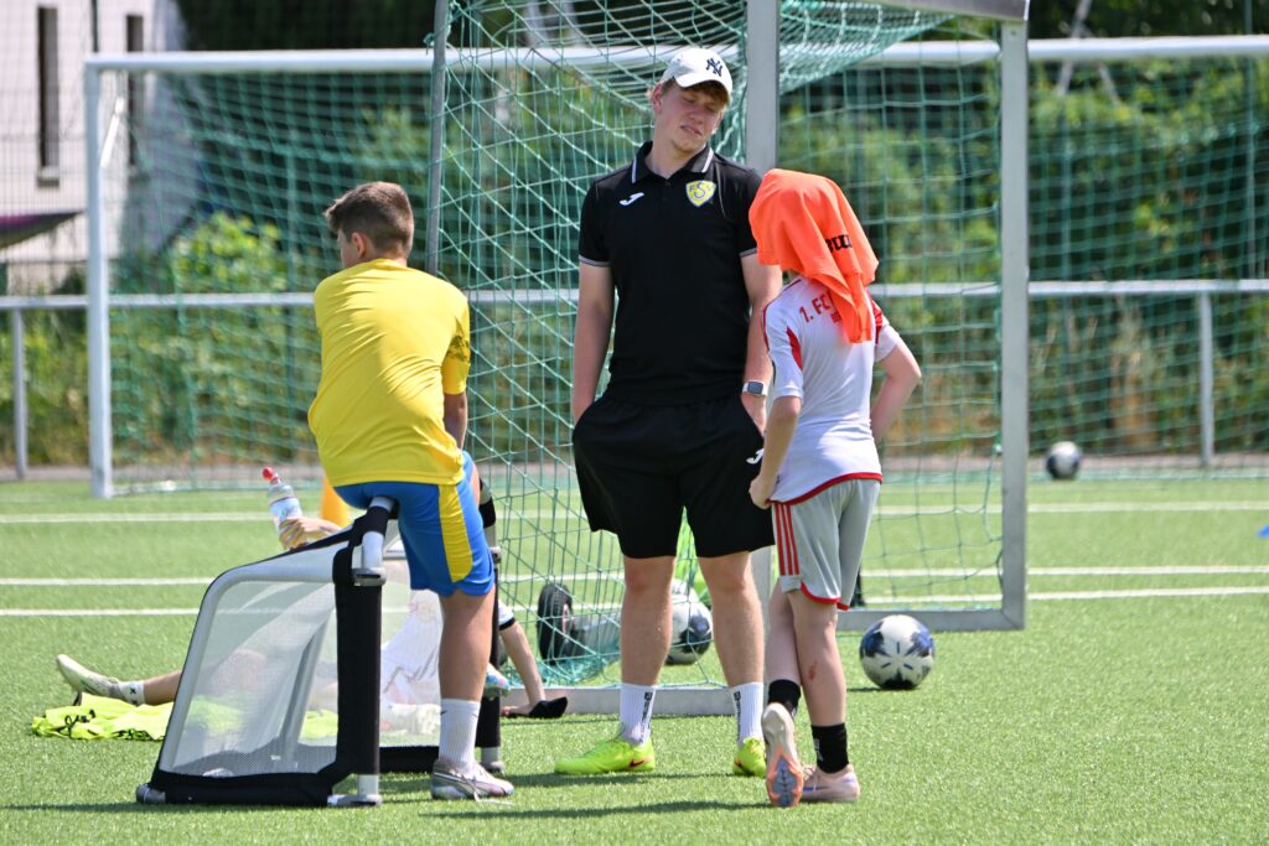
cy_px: 423
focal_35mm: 270
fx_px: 9518
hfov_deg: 7.6
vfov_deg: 5.1
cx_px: 634
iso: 320
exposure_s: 1/1600
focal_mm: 270
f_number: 5.6
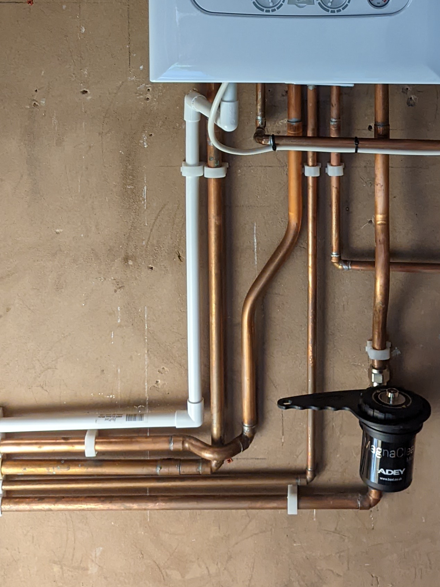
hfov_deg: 25.2
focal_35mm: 58
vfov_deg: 31.3
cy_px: 29
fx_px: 983
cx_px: 272
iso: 1686
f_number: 1.85
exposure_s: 1/33.3
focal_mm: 6.81
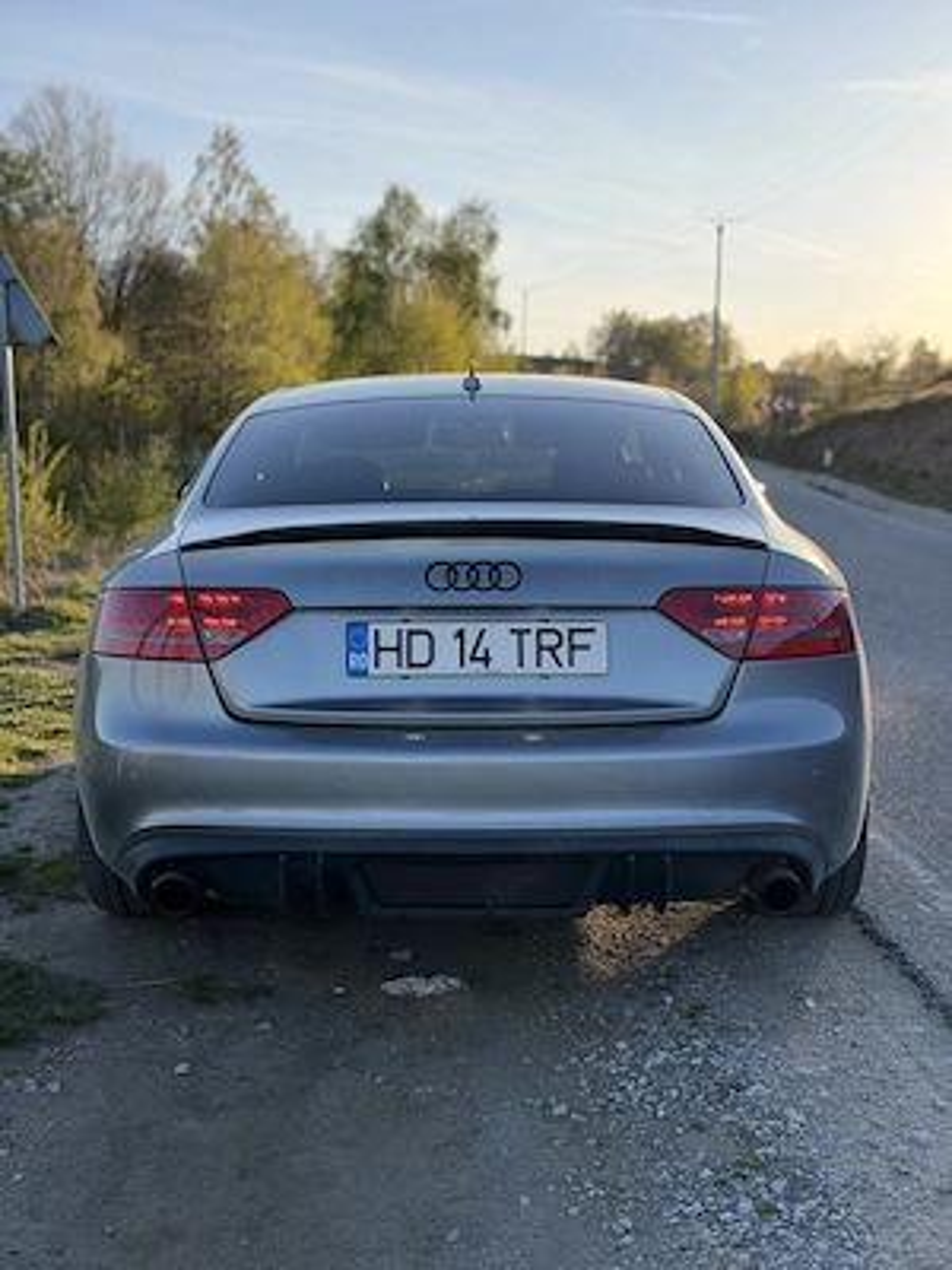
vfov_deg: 39.7
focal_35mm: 48
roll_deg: -0.8
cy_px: 635
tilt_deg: -5.7
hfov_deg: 30.3
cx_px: 476
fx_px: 1760
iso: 100
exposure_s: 1/1883
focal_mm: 6.76
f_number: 1.78
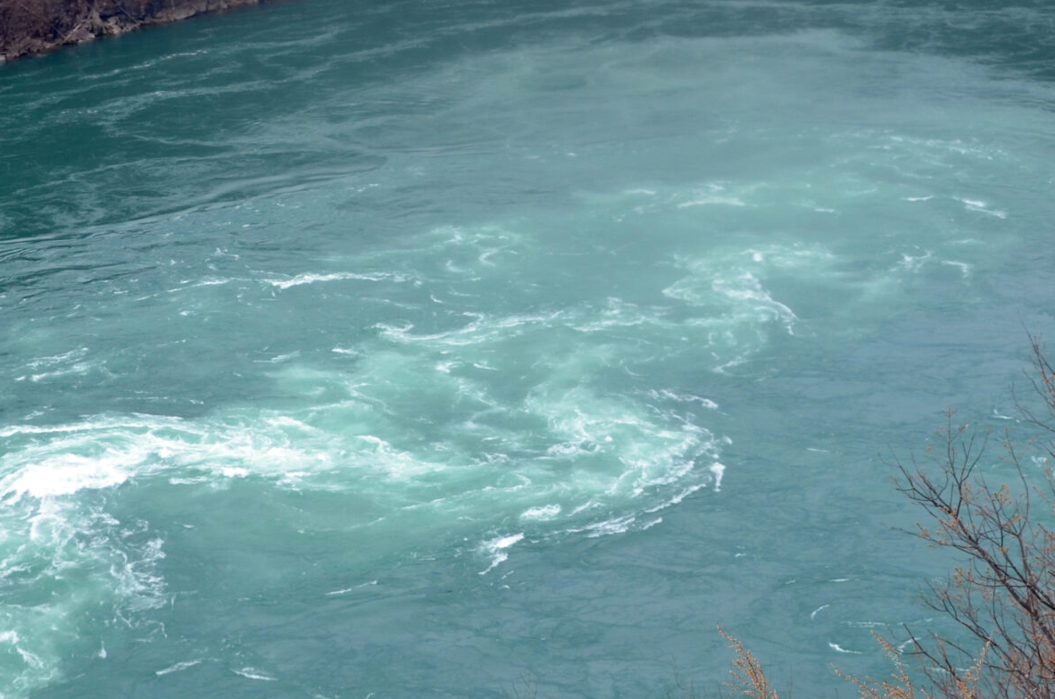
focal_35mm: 91
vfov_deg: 15.0
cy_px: 341
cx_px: 439
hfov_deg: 22.4
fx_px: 2661
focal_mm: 28
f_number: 8
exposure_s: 1/250
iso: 200
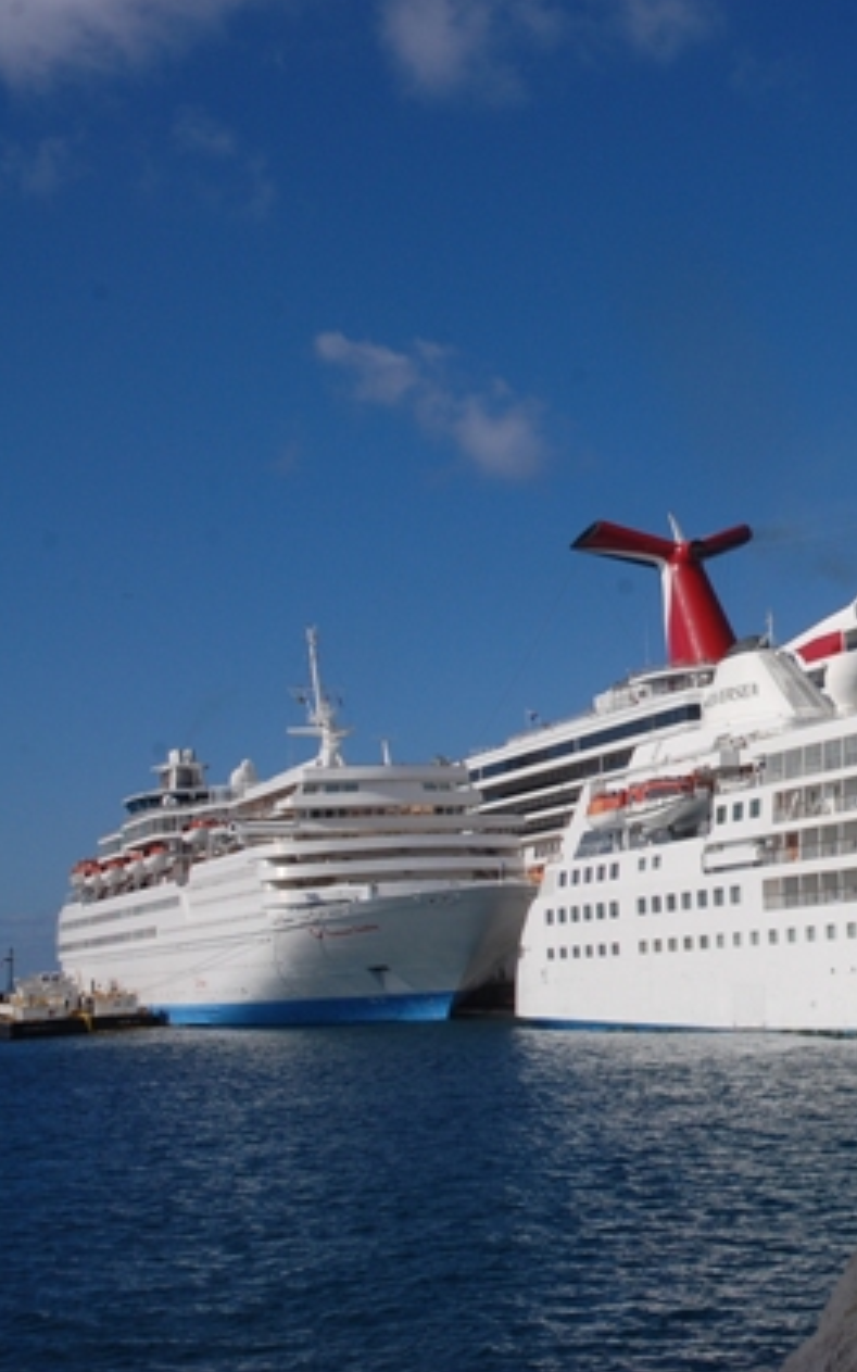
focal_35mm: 63
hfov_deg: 19.5
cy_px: 681
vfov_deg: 32.6
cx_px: 1013
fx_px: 2347
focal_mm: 27
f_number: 11
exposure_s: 1/500
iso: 200
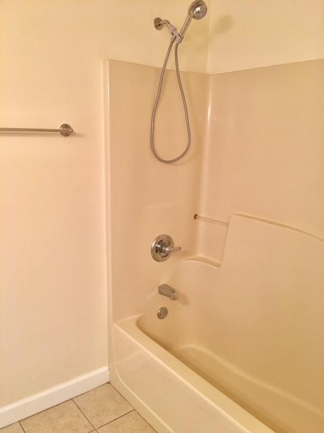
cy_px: 216
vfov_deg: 61.7
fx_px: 362
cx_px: 162
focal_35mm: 29
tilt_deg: -11.7
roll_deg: -1.2
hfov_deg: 48.2
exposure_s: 1/15
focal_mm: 4.15
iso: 40
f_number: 2.2
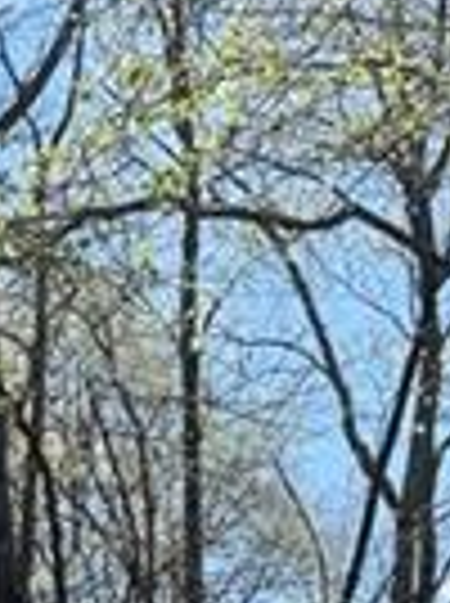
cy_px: 1152
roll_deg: -0.2
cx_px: 297
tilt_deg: +5.7
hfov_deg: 10.7
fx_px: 2400
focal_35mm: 138
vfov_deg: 12.8
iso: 80
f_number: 1.78
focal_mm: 6.76
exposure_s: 1/2445
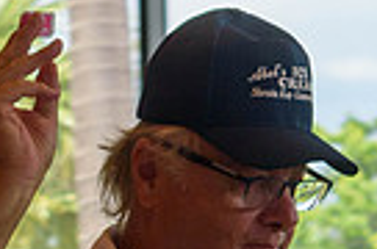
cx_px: 280
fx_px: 3688
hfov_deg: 5.8
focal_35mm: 353
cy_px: 358
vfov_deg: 3.9
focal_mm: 55
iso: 400
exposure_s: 1/125
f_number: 5.6
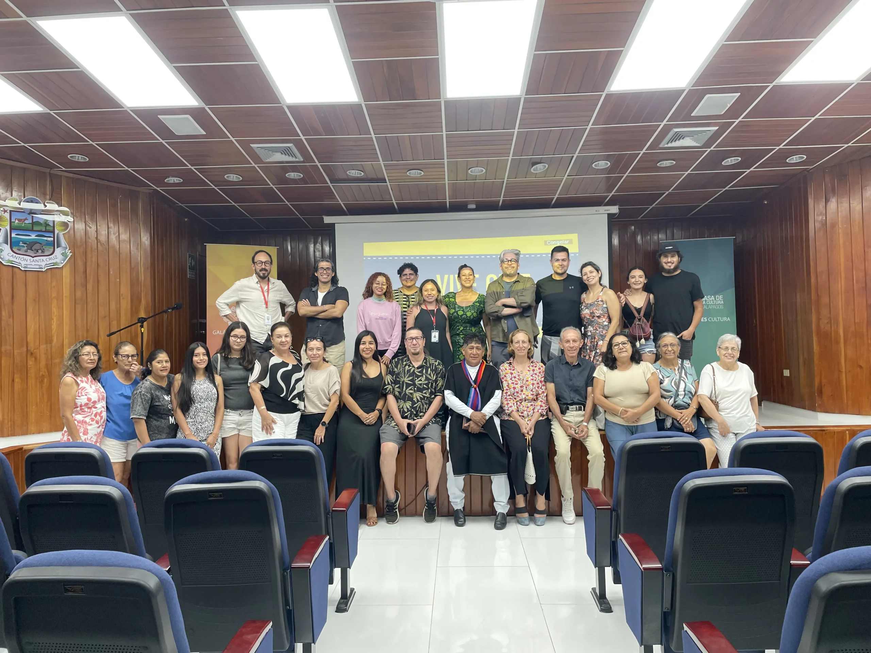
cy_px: 326
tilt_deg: +0.0
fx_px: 654
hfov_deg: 67.3
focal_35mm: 26
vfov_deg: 53.1
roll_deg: +1.2
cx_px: 436
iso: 80
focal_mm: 4.2
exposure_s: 1/60
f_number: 1.6
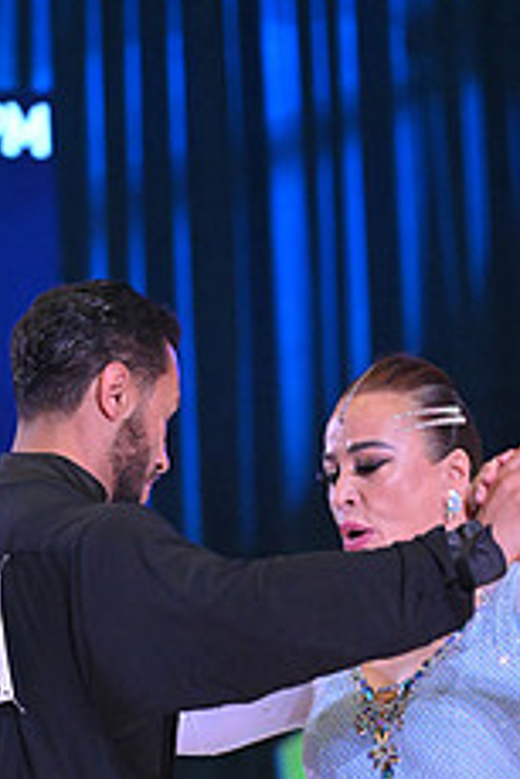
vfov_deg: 5.8
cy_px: 963
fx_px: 7679
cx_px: 345
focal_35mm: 355
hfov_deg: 3.9
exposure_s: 1/400
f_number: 5
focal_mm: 140
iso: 4000
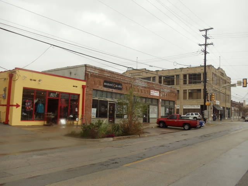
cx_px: 124
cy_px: 93
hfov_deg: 42.9
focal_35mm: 44
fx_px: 315
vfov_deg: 32.9
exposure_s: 1/160
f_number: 3.5
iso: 160
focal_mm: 6
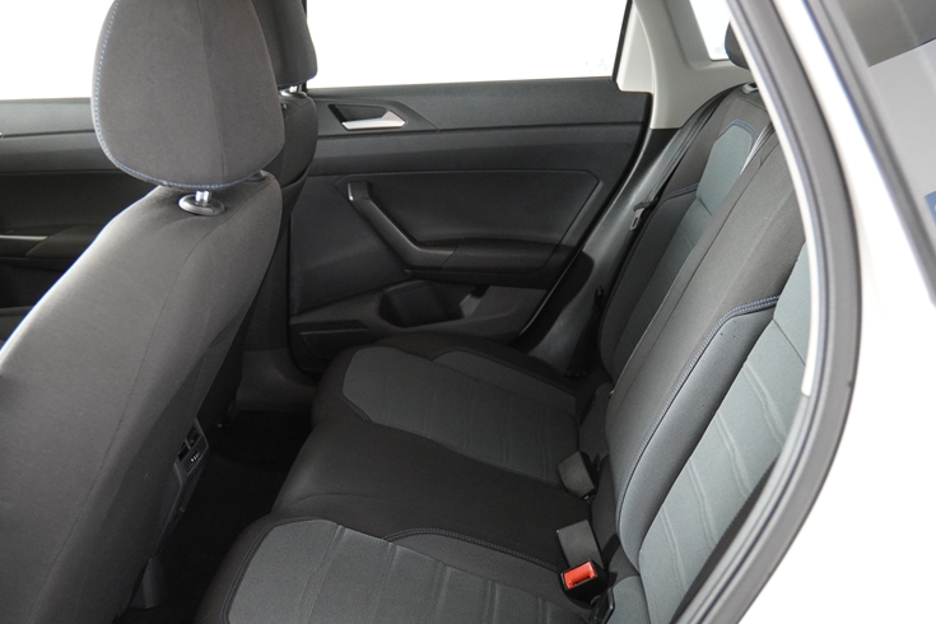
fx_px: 1032
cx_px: 401
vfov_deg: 33.6
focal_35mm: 40
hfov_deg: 48.6
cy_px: 350
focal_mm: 19
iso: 1600
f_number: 2.8
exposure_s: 1/160
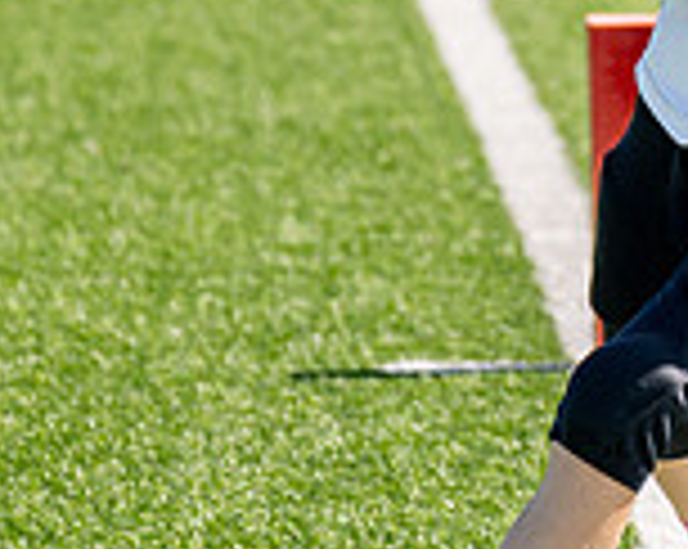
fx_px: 9375
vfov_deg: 3.3
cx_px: 966
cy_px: -8
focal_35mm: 461
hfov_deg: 4.2
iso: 200
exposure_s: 1/4000
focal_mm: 82
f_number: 2.8
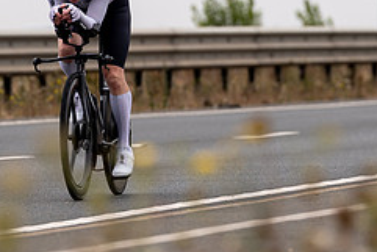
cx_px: 114
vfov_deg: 2.3
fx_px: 6392
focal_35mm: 610
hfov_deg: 3.4
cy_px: 101
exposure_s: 1/800
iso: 100
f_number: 3.5
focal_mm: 191
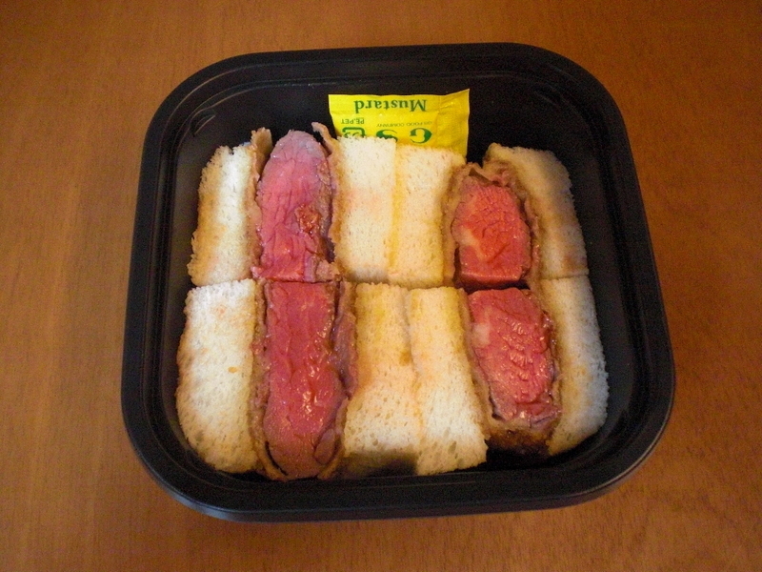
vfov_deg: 37.7
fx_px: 836
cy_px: 286
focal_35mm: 38
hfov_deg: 49.0
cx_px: 381
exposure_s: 1/80
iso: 800
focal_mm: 6.3
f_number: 3.1
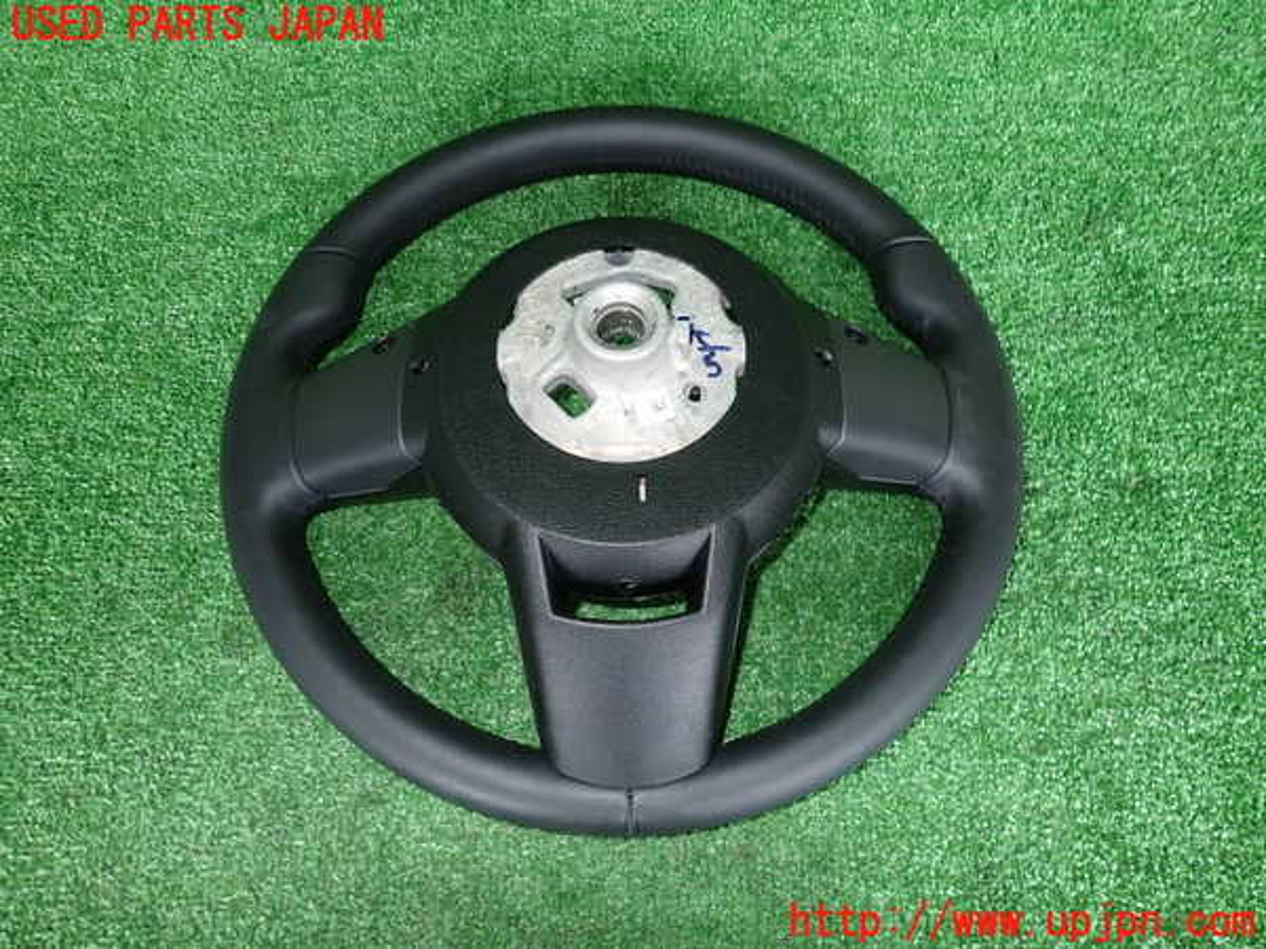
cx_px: 633
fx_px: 914
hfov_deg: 69.4
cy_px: 474
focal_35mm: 25
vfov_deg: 54.9
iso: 200
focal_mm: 4.5
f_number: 2
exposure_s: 1/30
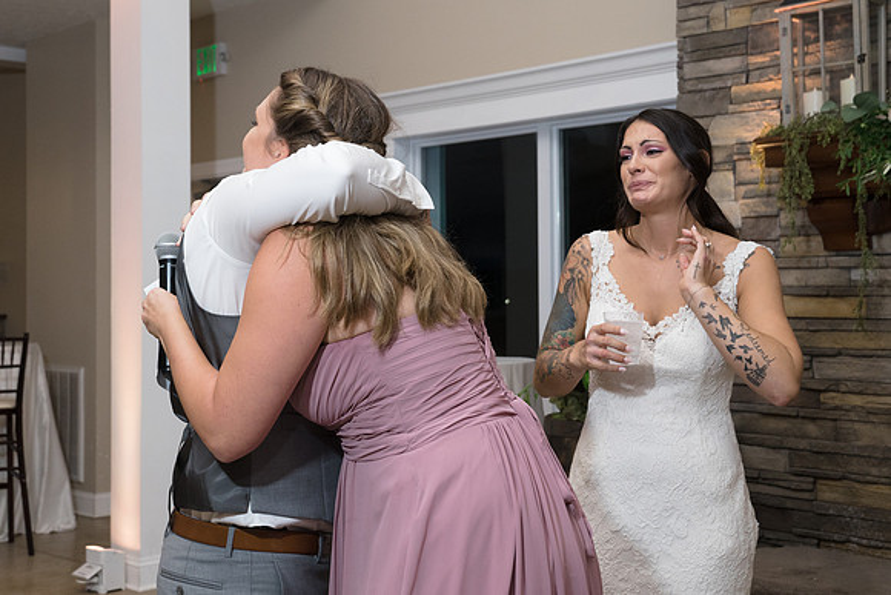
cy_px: 246
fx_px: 1347
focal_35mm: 54
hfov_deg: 36.4
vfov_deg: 24.9
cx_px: 329
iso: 2000
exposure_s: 1/200
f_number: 5.6
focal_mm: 43
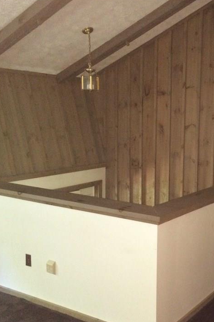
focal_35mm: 44
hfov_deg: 29.0
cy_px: 170
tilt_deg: -8.6
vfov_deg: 44.5
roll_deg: -1.5
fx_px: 392
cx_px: 200
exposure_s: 1/16
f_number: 2.2
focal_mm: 4.15
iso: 400
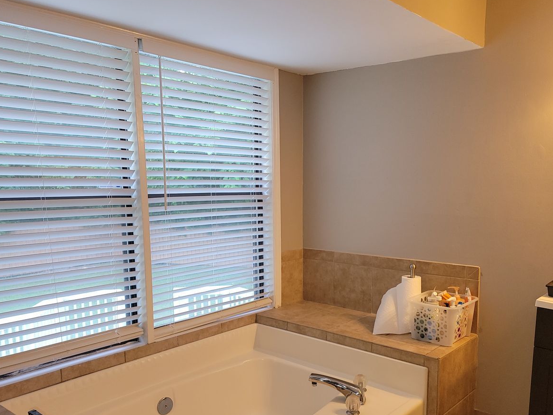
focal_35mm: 31
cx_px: 314
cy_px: 246
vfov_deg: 45.2
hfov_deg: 58.1
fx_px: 495
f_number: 1.8
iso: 100
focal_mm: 6.7
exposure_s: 1/60
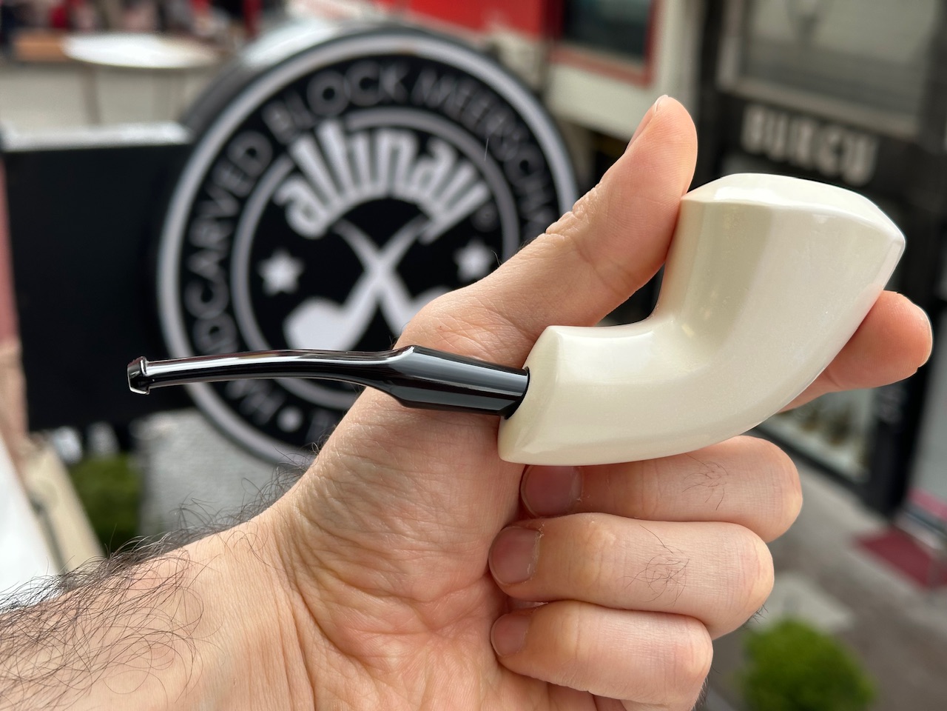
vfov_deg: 30.3
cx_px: 474
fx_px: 1313
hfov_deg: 39.7
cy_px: 356
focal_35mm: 48
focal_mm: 6.86
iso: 64
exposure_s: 1/331
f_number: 1.78
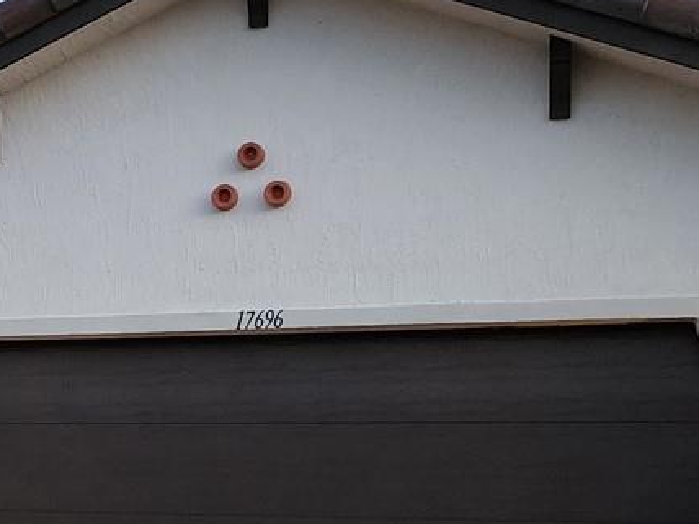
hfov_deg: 21.4
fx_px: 1737
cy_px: 496
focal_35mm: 86
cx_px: -109
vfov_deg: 16.9
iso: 500
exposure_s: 1/120
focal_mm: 6.4
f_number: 1.8
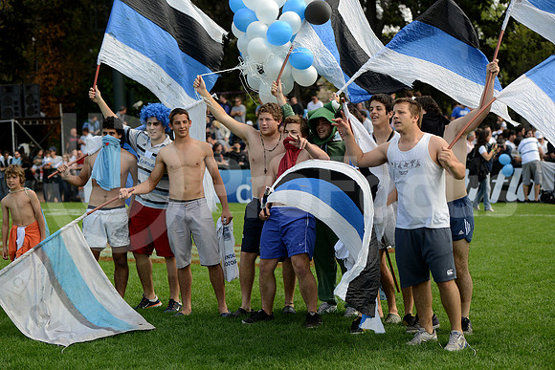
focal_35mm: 102
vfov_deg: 13.4
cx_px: 278
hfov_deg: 20.0
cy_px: 185
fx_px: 1573
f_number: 2.8
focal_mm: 102
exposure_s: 1/1000
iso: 250
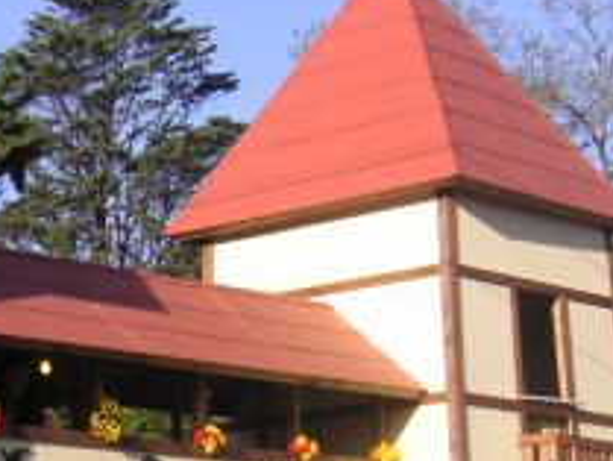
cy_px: 499
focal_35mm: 130
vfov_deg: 11.3
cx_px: 53
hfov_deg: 15.0
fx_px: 2303
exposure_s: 1/350
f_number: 3.6
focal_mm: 8.9
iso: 50
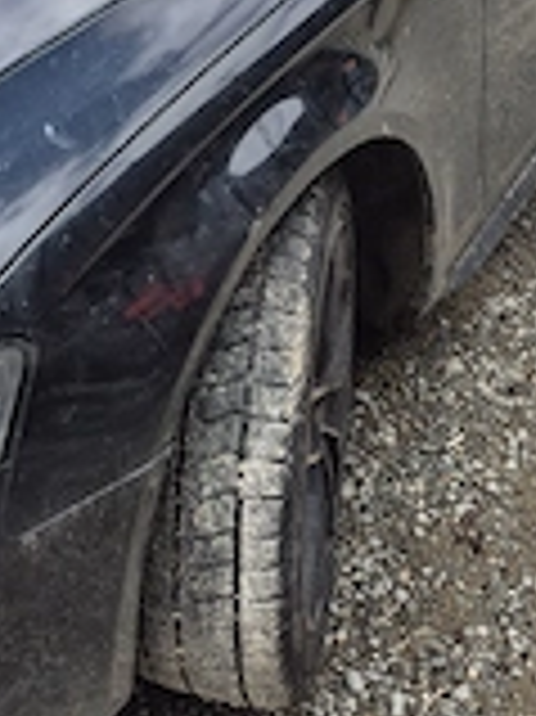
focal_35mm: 58
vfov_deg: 29.4
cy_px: -104
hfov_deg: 24.7
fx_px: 1199
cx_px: 95
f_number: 1.8
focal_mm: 5.4
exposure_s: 1/909
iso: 25
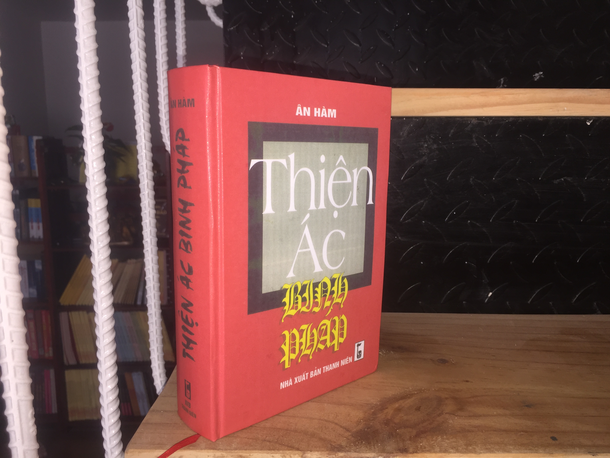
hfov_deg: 61.7
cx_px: 305
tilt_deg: -9.5
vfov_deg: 48.2
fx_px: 511
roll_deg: -1.7
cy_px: 229
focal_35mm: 29
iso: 32
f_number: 2.2
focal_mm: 4.15
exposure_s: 1/37
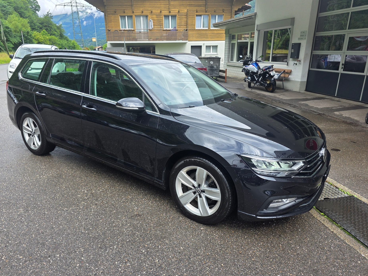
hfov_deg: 69.3
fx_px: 266
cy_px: 146
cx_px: 171
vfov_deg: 54.8
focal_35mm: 25
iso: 32
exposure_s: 1/359
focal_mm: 6.3
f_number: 1.7
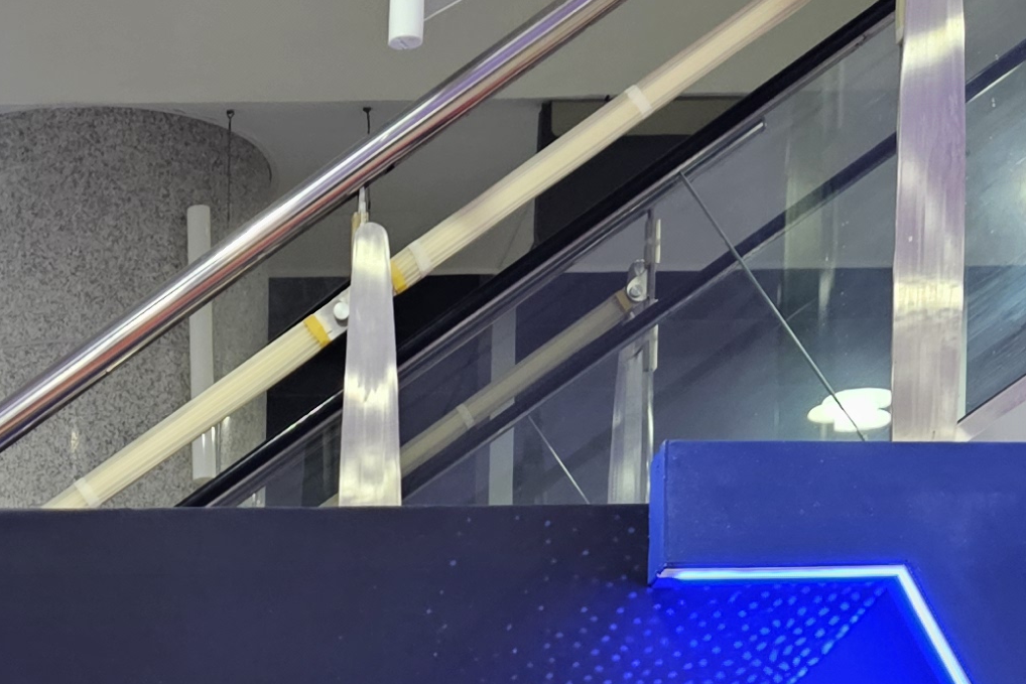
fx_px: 2679
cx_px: -38
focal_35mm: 94
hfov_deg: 20.8
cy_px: 1316
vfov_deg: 12.9
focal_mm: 5.4
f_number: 1.8
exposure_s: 1/120
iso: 160
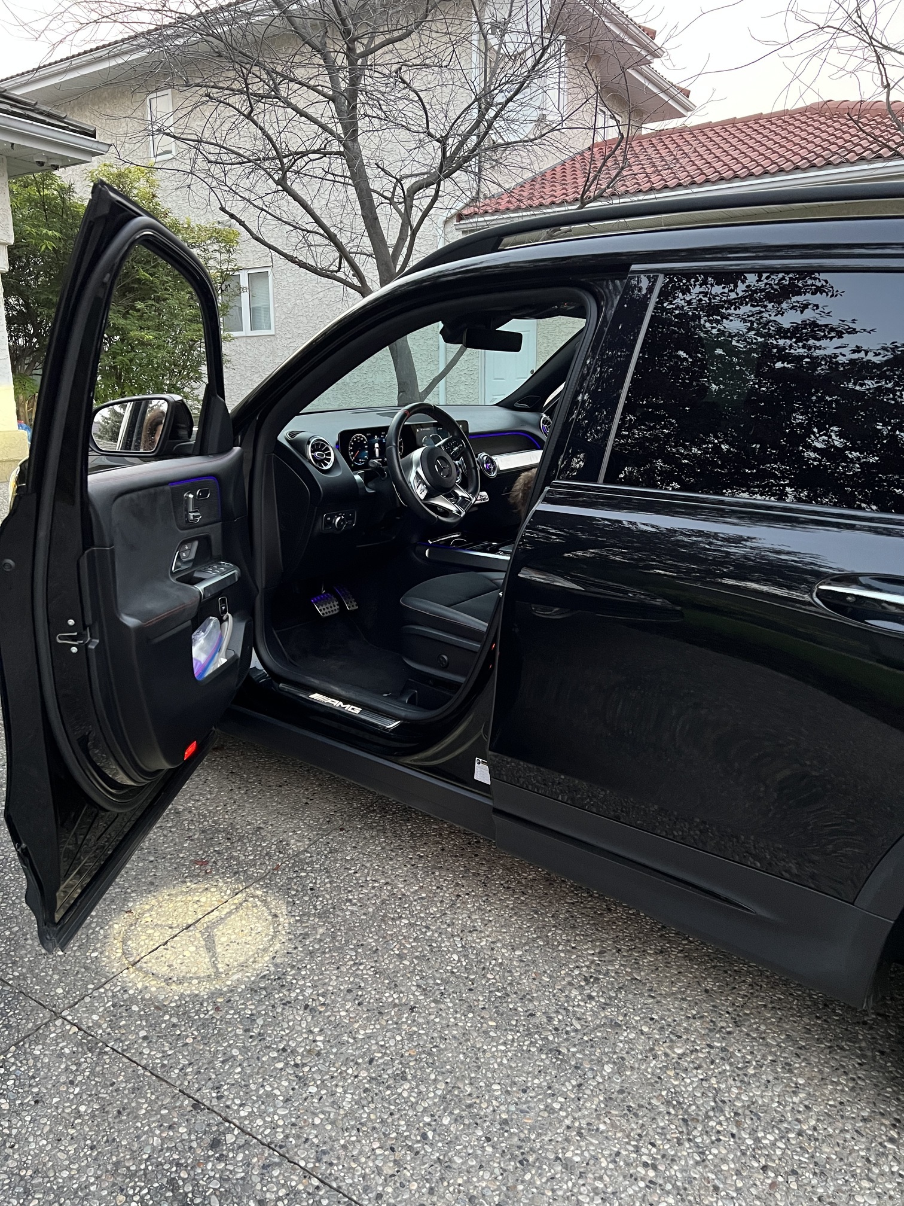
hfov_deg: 53.1
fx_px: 905
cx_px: 452
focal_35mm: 26
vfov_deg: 67.3
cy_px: 603
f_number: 1.5
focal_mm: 5.7
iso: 500
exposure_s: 1/60
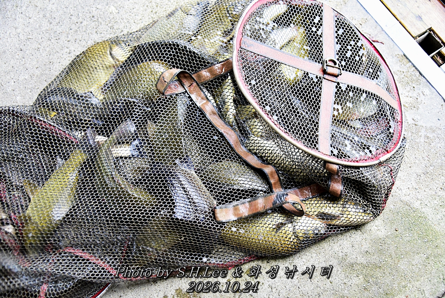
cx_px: 222
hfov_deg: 44.5
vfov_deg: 30.6
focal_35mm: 44
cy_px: 149
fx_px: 544
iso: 2000
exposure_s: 1/160
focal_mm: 44
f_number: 4
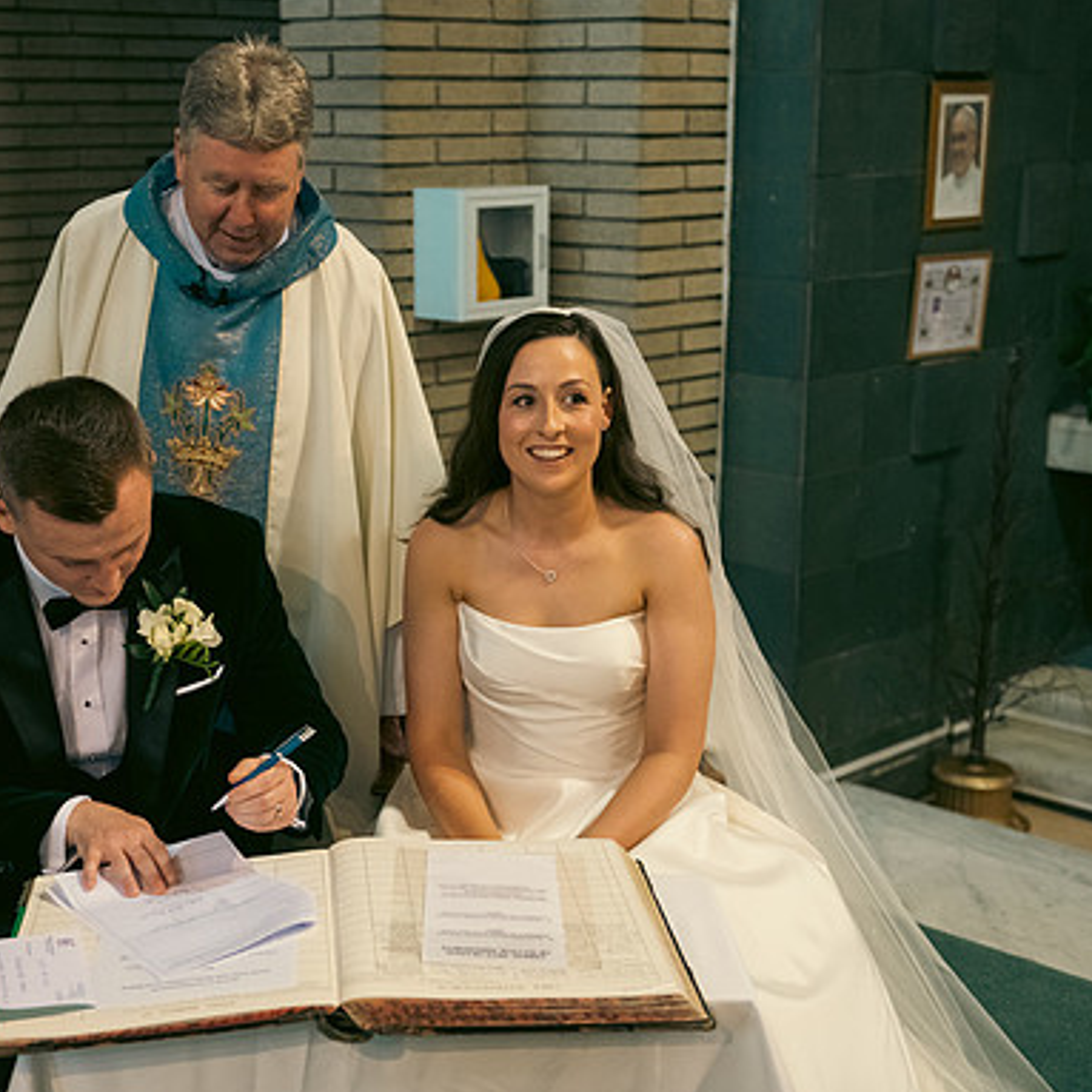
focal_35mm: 54
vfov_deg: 31.6
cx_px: 448
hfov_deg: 31.6
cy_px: 546
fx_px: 1927
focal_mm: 42
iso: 1000
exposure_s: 1/160
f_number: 3.5
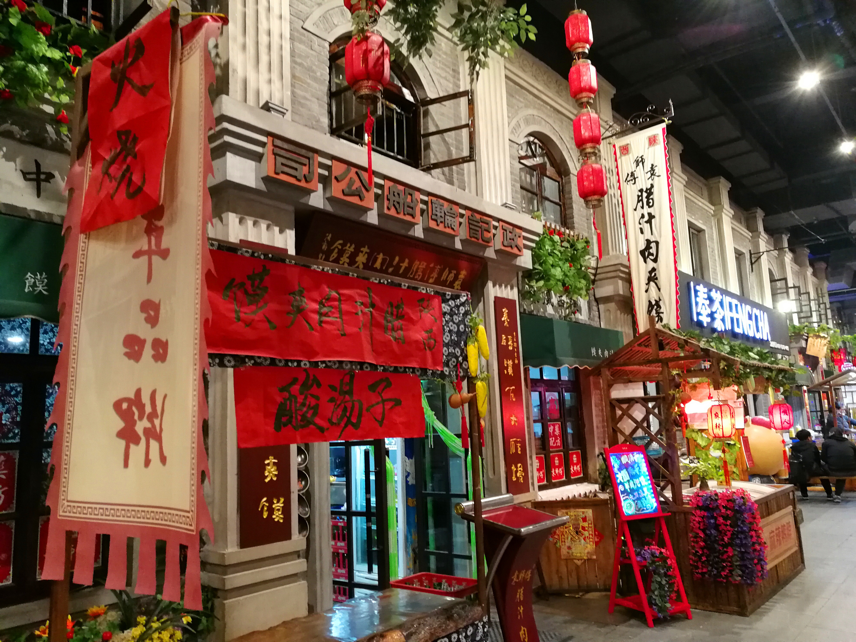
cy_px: 321
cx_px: 428
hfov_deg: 65.3
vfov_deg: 51.4
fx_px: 668
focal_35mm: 27
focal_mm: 3.84
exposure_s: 1/20
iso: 500
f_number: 2.2
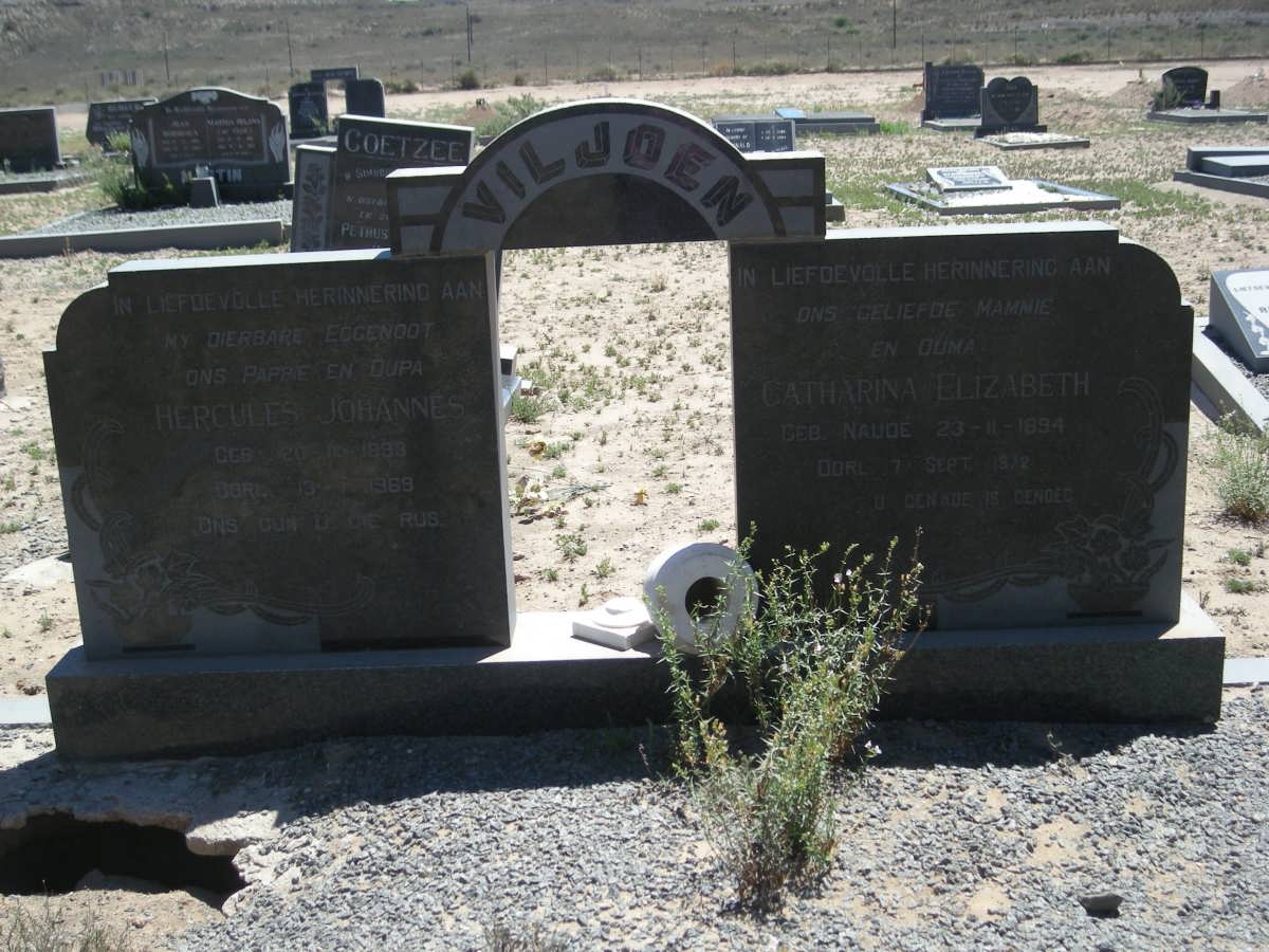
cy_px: 476
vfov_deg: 29.7
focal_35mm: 49
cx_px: 634
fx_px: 1796
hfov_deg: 38.9
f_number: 3.2
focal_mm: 7.9
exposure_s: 1/429
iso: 50
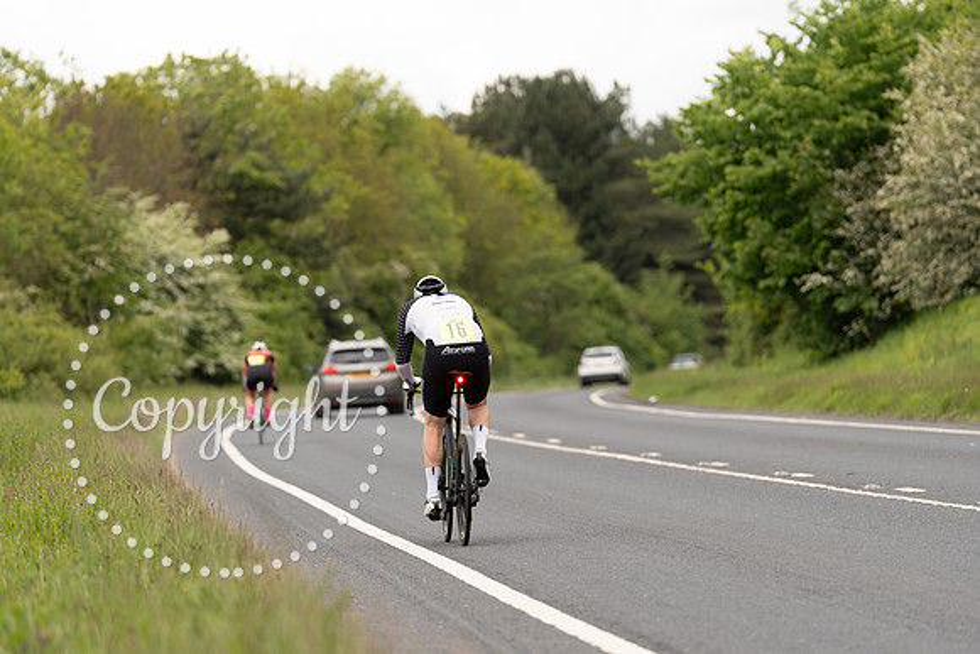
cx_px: 490
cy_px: 327
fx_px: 5445
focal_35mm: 200
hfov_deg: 10.3
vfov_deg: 6.9
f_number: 3.5
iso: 160
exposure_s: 1/1000
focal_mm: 200
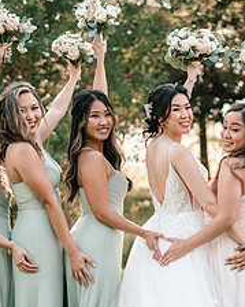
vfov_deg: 15.4
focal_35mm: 125
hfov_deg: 12.3
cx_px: 194
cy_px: 206
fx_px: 1134
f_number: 1.8
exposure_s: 1/2000
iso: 250
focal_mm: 50
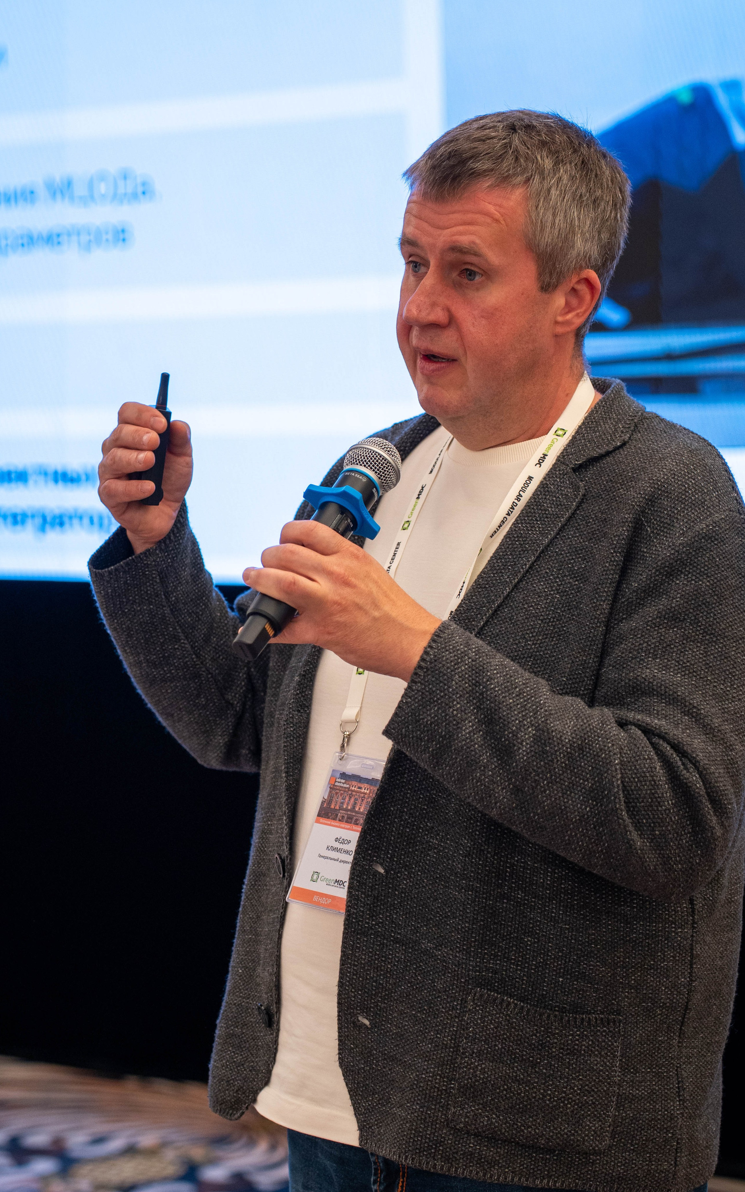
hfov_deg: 12.8
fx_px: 3314
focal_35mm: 102
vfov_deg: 20.4
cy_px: 596
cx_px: 355
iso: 500
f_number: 2.8
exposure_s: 1/200
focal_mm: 67
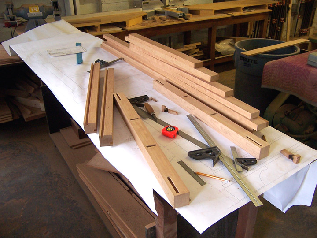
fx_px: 302
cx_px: 158
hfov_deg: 55.4
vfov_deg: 42.9
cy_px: 119
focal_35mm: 33
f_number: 3.4
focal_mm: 5.5
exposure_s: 1/30
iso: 140
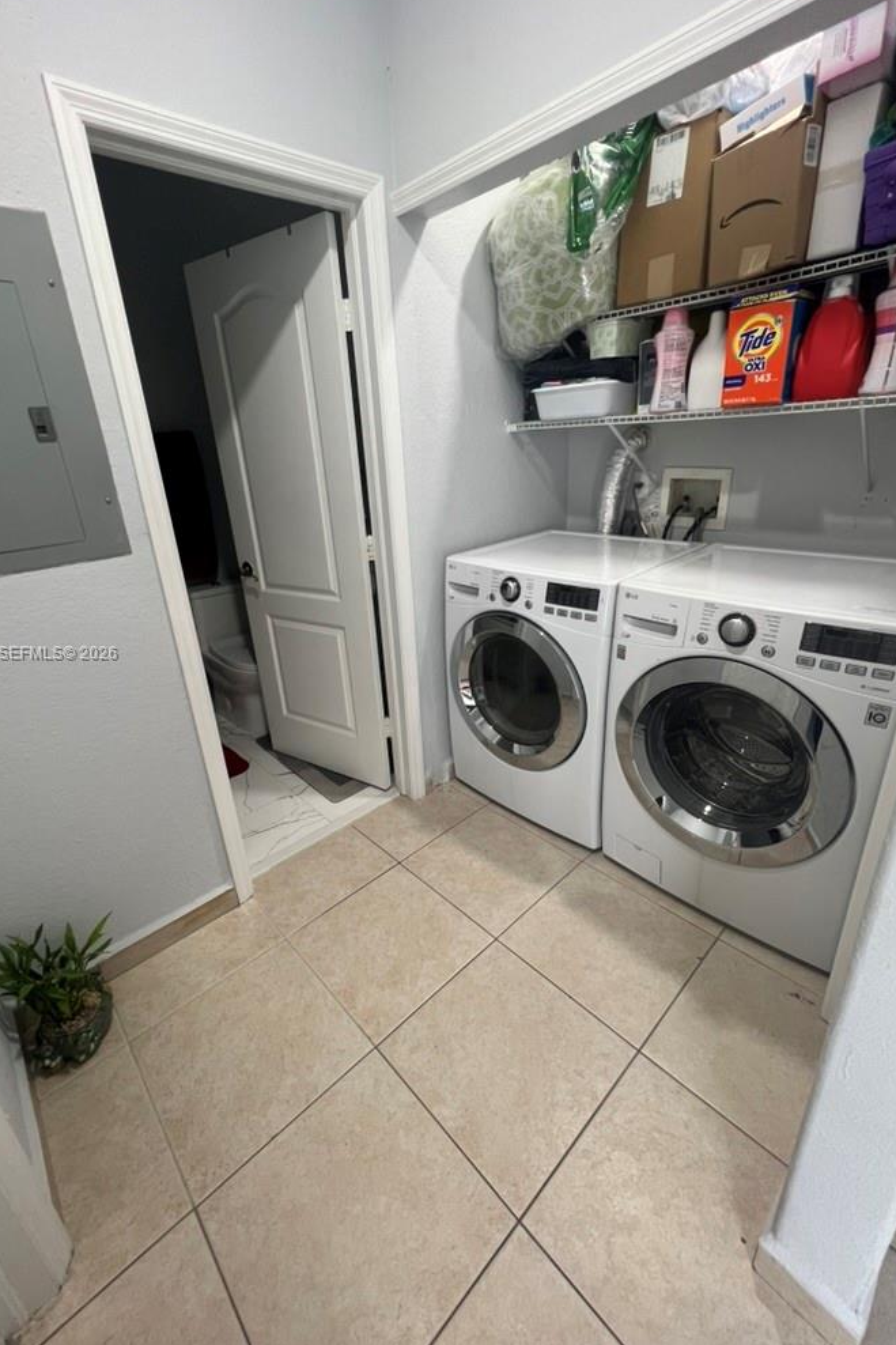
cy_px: 654
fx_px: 523
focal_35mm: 14
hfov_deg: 81.1
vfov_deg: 104.2
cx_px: 421
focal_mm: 1.57
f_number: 1.8
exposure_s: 1/60
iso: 160
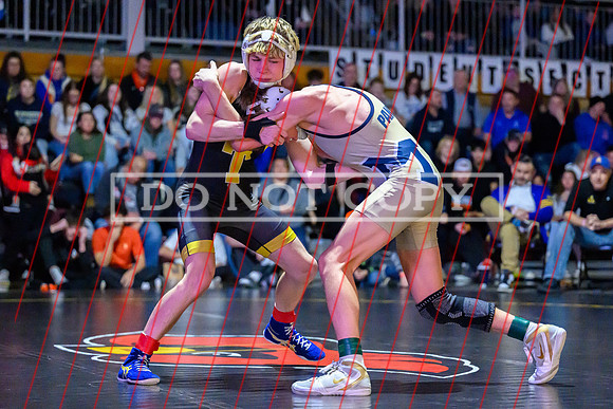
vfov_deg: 13.8
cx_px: 307
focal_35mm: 99
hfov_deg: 20.6
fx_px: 1689
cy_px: 221
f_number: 2.8
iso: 20000
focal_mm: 83
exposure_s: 1/640
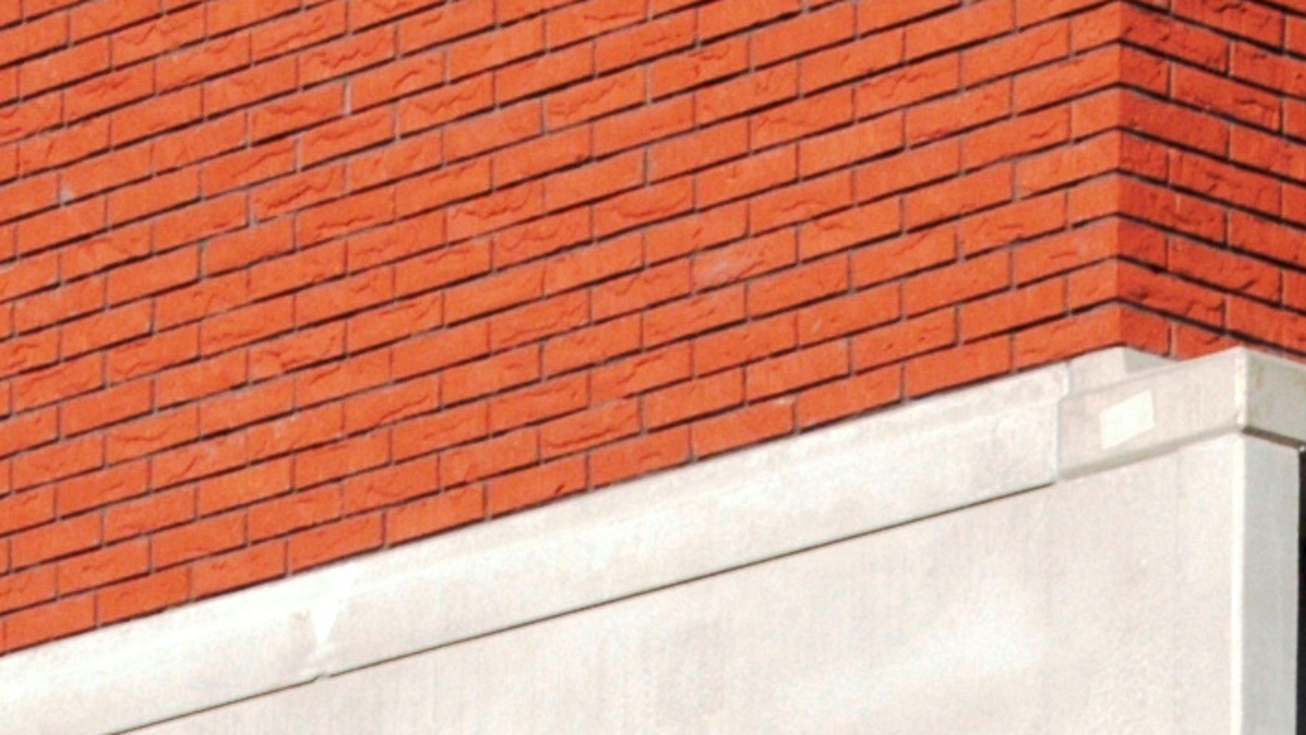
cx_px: 1494
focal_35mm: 367
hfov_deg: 5.9
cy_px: 1232
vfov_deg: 3.3
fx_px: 12719
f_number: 13
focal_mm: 55
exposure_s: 1/640
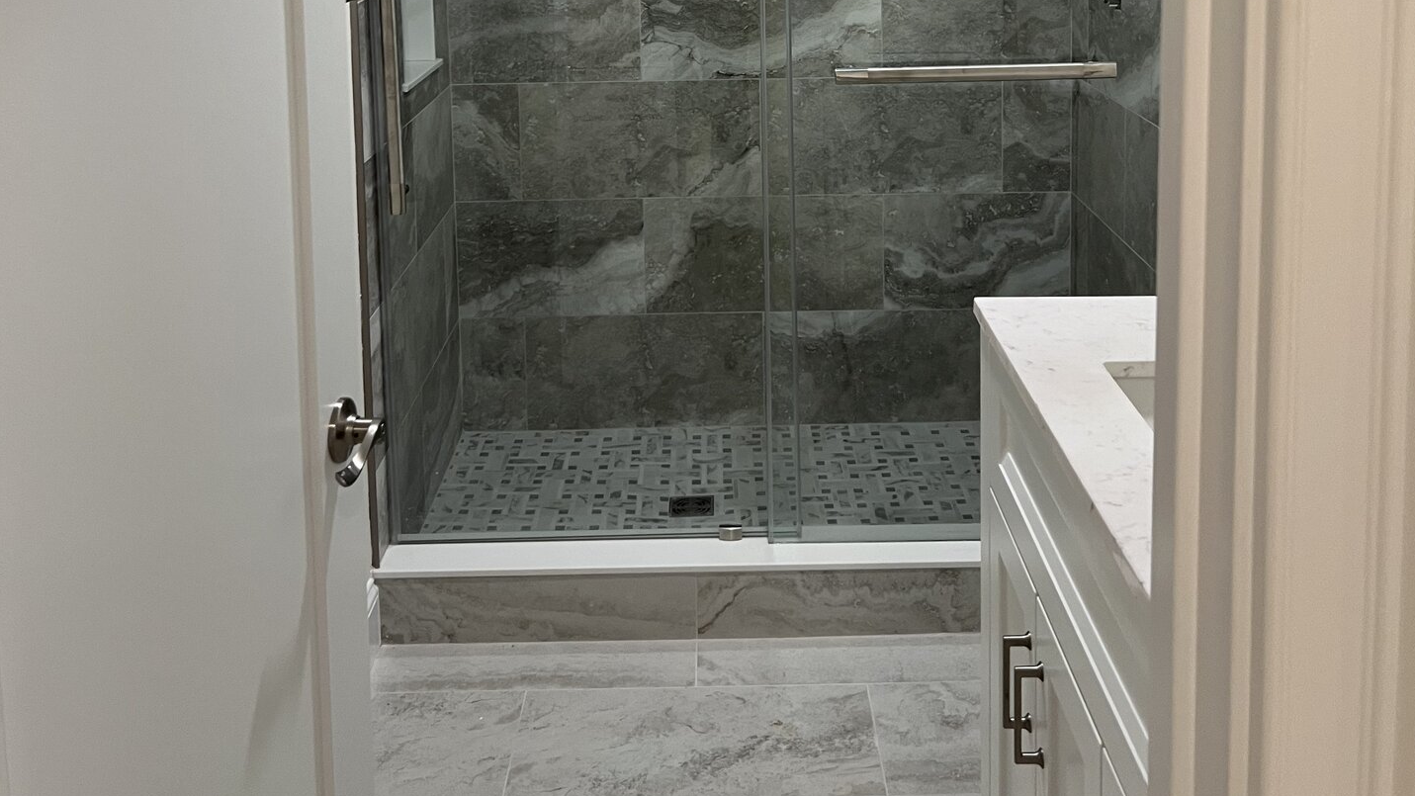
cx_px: 710
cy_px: 2
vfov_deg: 29.2
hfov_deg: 52.8
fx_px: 1426
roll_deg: +1.1
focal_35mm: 38
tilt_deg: -4.6
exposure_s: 1/60
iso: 100
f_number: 1.5
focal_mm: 5.7
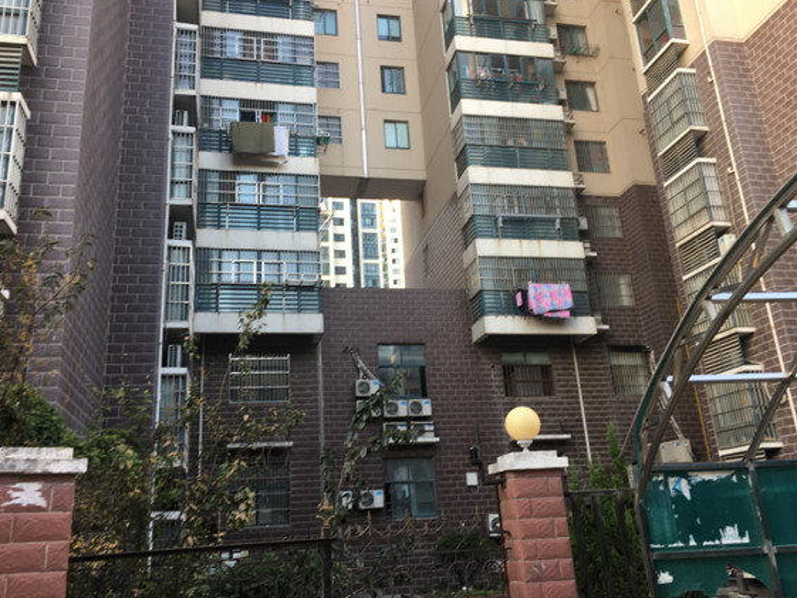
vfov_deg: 45.4
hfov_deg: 58.3
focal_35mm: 31
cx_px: 389
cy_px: 281
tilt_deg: +17.6
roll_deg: +1.5
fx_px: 714
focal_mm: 4.15
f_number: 2.2
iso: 25
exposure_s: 1/50
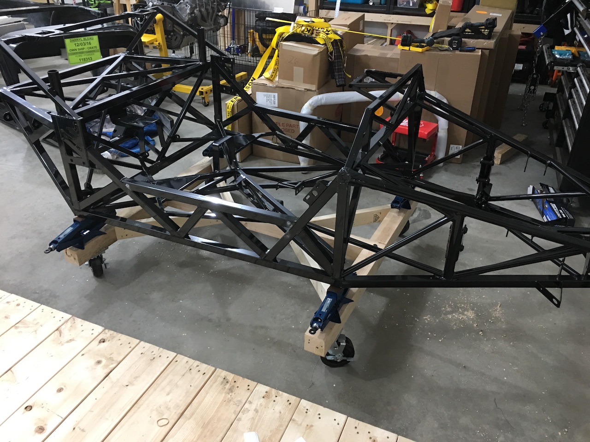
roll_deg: -0.5
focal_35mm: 29
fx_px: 494
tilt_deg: -31.0
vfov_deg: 48.2
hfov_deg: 61.7
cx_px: 295
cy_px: 221
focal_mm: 4.15
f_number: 2.2
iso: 80
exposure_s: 1/15
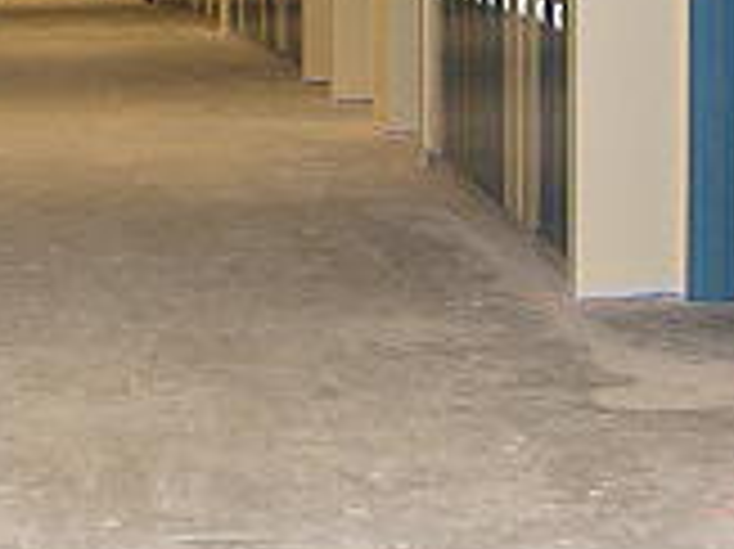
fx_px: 2352
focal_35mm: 111
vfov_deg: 13.2
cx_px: 68
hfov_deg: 17.5
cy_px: 63
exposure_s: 1/80.6
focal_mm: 8.5
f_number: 2.9
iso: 200
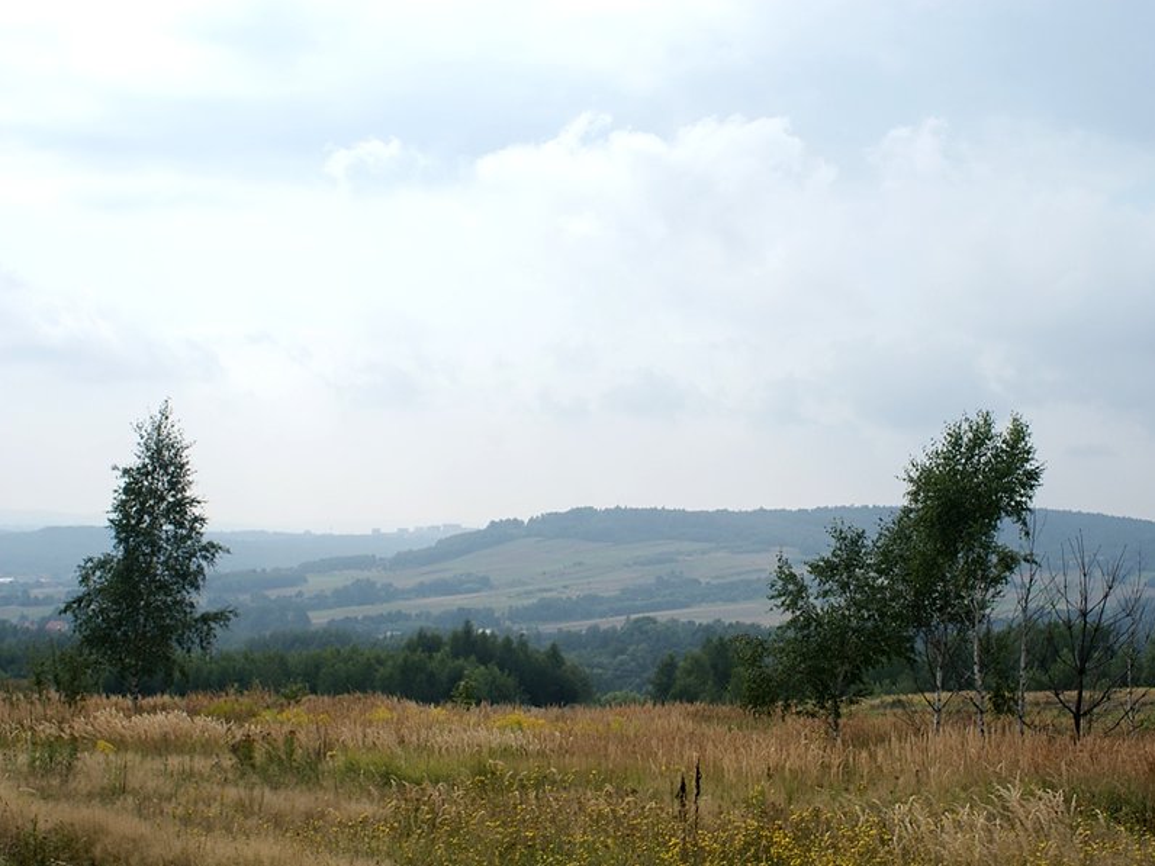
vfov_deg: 29.7
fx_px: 1635
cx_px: 641
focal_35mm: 49
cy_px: 431
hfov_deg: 38.9
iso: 100
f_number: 9
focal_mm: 30
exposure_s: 1/250
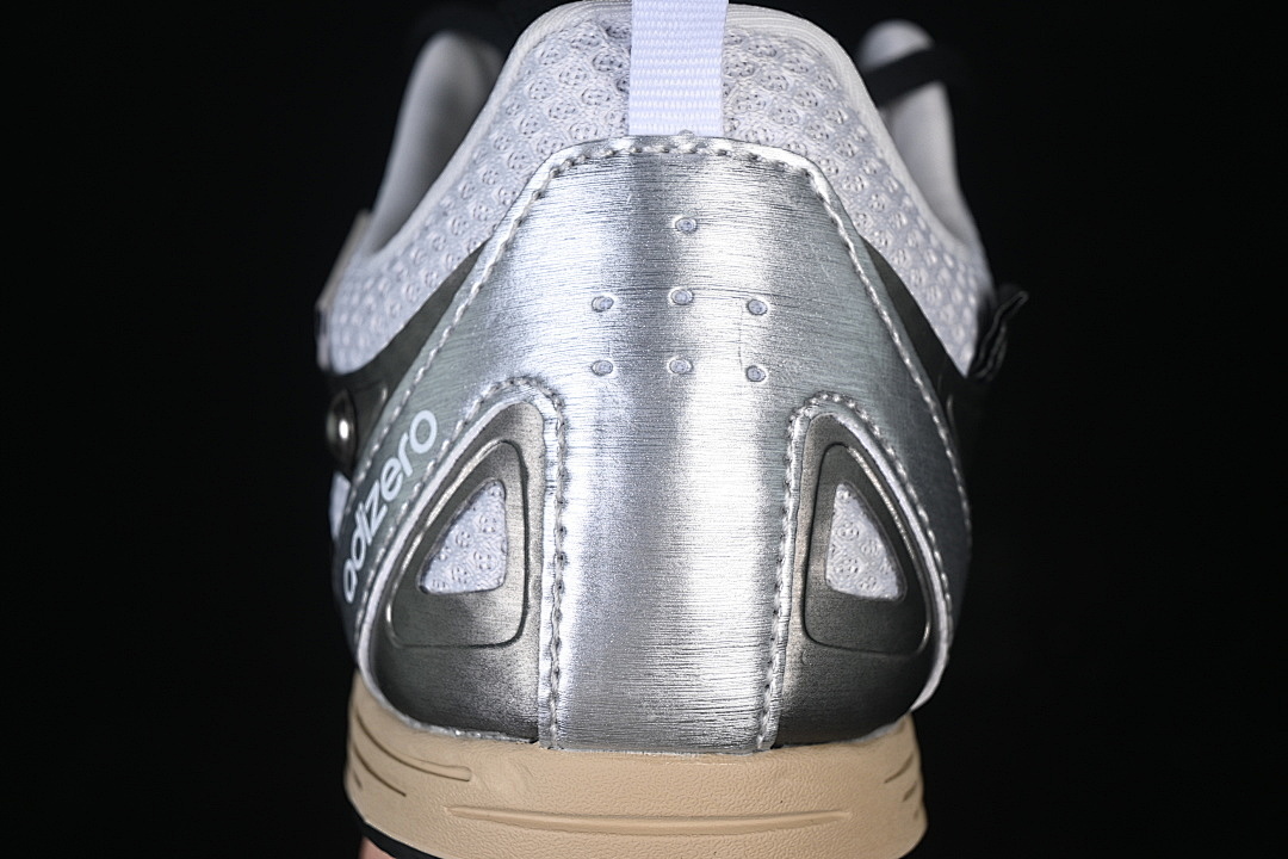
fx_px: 2683
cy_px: 430
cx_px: 644
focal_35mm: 75
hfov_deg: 27.0
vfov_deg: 18.2
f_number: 7.1
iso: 160
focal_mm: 50
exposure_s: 1/80
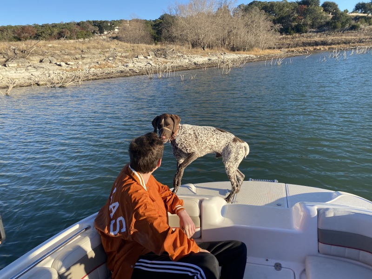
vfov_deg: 53.1
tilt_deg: -18.5
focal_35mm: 26
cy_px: 140
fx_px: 279
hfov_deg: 67.3
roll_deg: +3.4
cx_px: 186
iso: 32
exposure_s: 1/1258
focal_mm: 4.25
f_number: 1.8
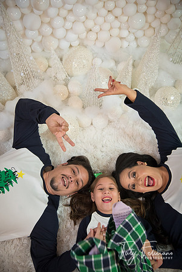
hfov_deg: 26.0
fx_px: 393
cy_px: 136
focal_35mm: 52
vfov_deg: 38.2
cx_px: 91
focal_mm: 52
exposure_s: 1/100
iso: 1000
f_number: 4.5
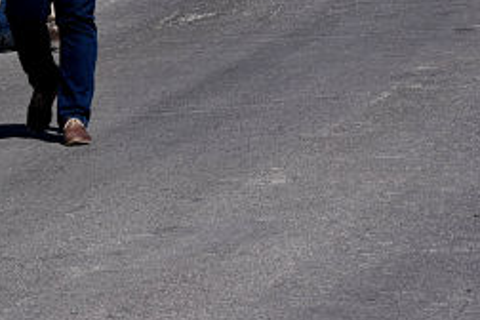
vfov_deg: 4.3
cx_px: 33
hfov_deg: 6.4
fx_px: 4293
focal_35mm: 322
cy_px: -34
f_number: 25
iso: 250
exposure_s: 1/160
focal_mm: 122
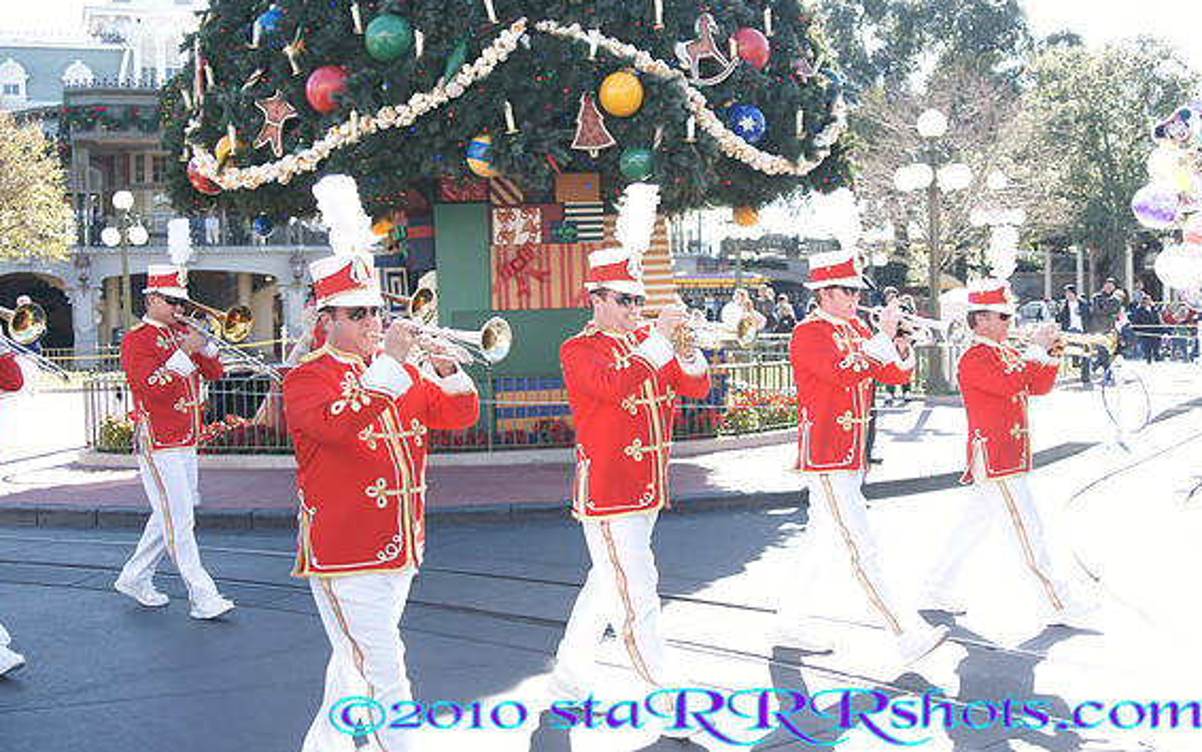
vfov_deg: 27.4
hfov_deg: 42.6
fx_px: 1540
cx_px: 599
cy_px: 345
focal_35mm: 47
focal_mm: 30
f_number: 2.8
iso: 100
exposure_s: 1/250
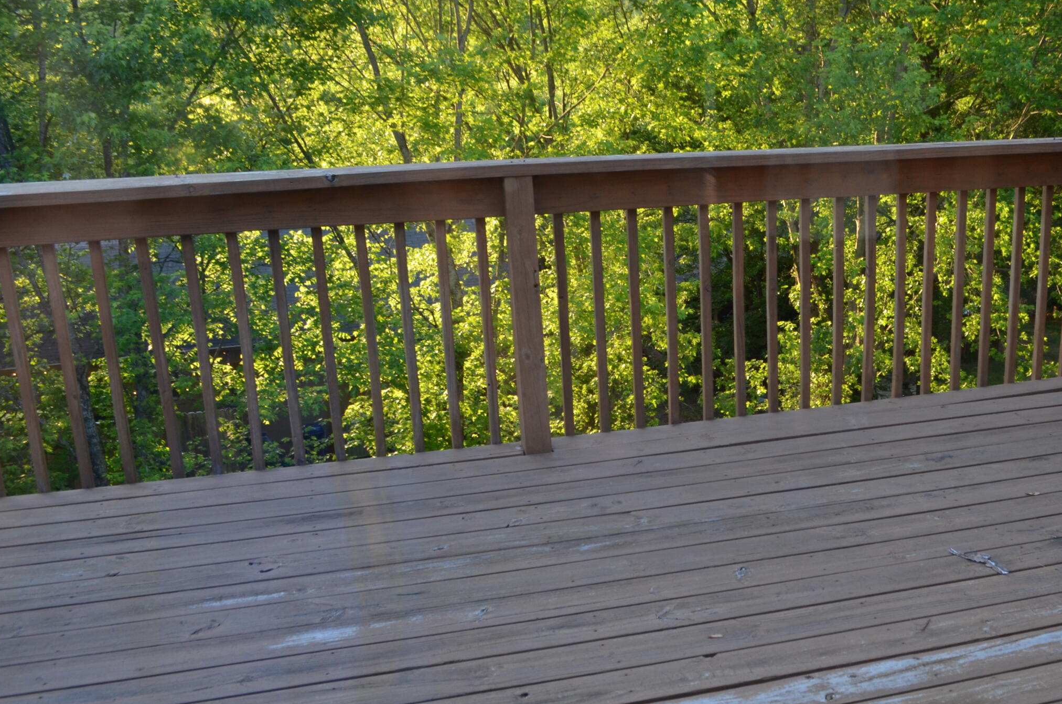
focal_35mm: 40
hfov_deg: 47.3
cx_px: 757
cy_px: 341
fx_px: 1177
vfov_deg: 33.3
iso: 400
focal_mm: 18
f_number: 5
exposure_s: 1/100
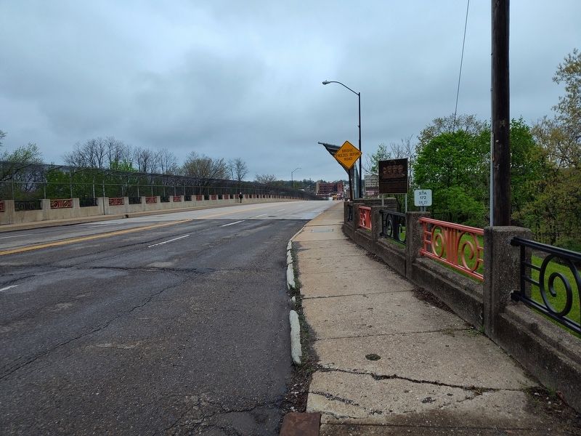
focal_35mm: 23
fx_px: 386
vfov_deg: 58.9
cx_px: 290
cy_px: 218
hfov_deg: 73.9
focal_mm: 5.56
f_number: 1.8
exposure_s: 1/200
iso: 118
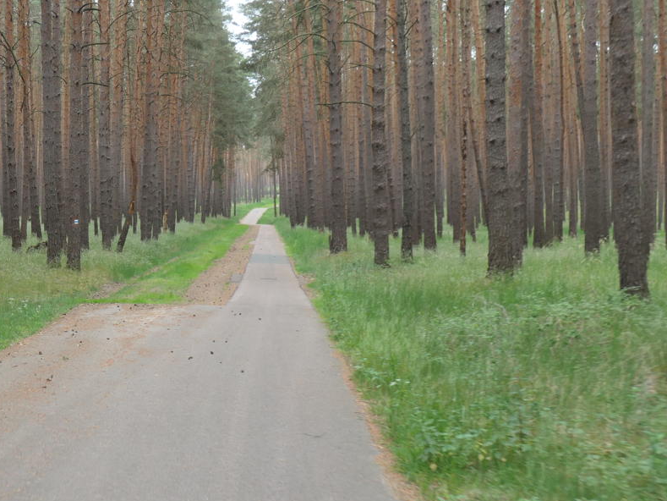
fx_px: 1021
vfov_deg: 27.5
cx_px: 179
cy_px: 246
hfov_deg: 35.5
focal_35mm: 53
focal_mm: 10.8
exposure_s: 1/160
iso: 200
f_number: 3.5
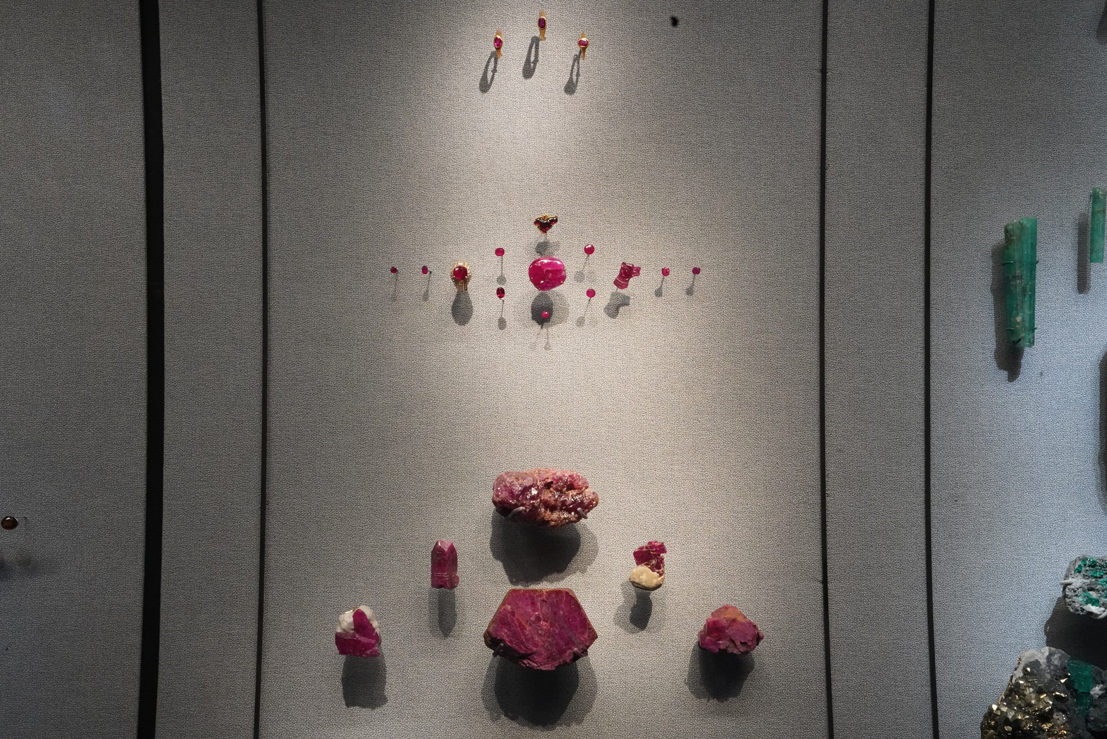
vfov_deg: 33.4
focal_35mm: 40
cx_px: 554
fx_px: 1230
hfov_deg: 48.5
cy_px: 370
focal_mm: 40
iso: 8000
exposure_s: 1/80
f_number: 22
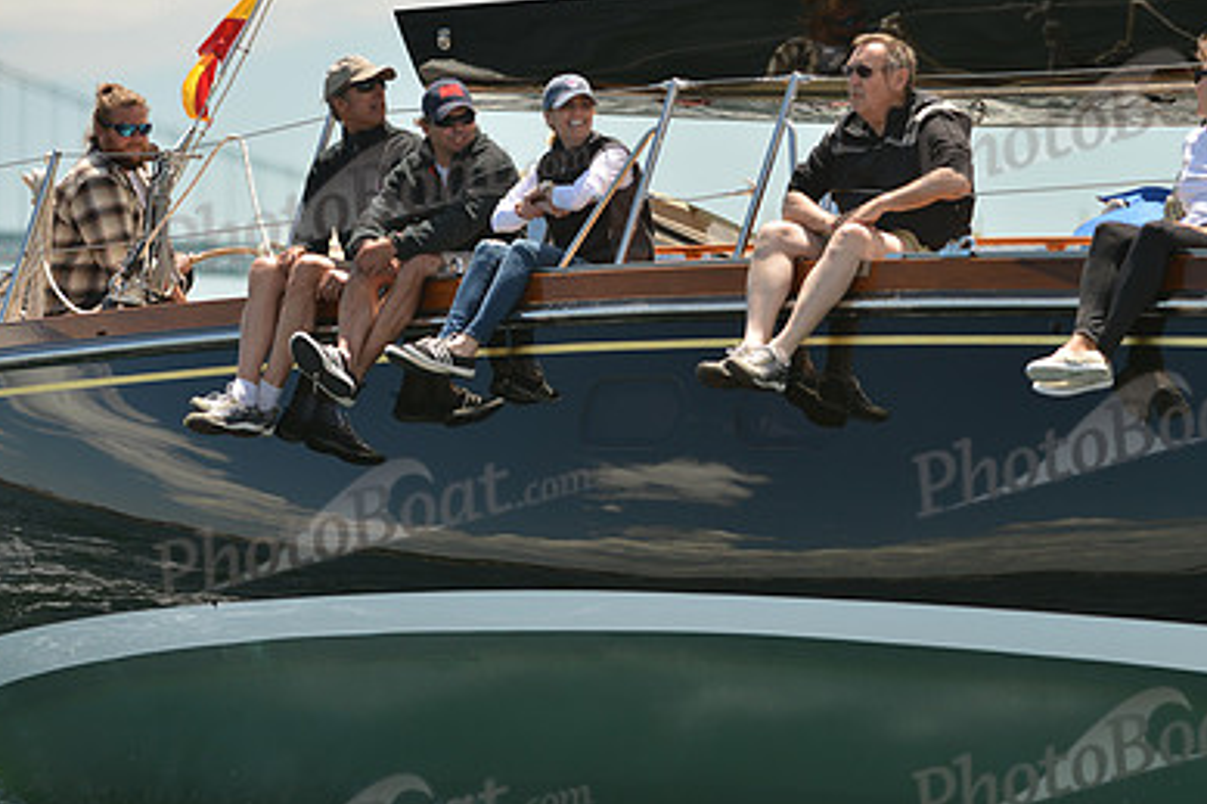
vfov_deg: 3.8
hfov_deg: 5.8
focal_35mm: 358
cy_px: 318
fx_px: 11997
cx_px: 754
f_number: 4.5
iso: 200
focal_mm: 240
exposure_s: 1/1000
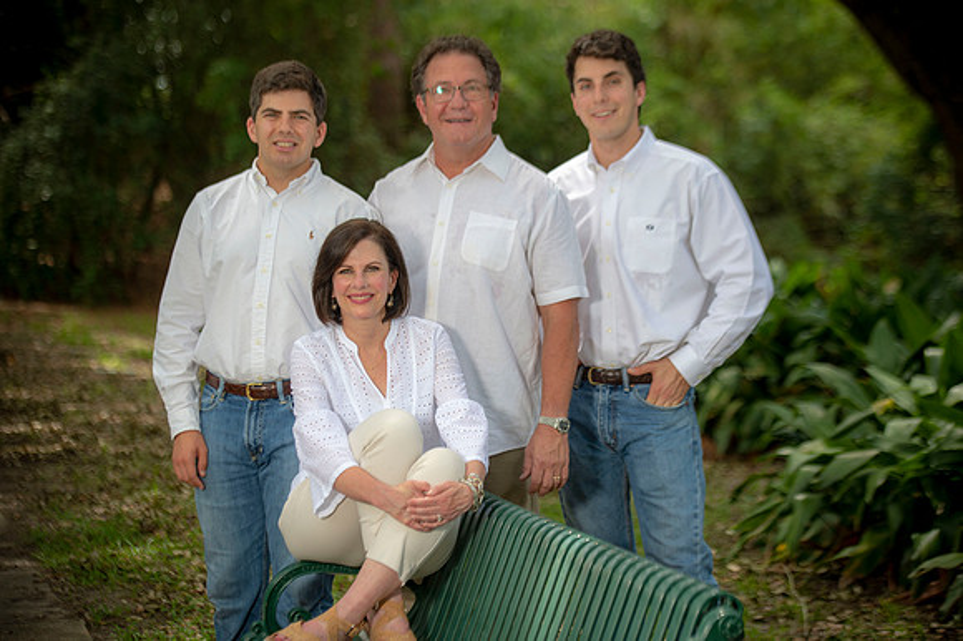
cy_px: 320
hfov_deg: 20.8
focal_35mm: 98
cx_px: 482
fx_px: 2620
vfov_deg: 13.9
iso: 100
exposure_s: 1/160
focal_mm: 98
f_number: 3.2
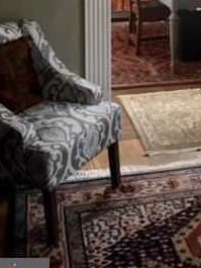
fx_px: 542
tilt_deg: -8.4
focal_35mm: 70
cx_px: 187
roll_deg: -0.8
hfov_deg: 20.5
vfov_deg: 25.6
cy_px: -31
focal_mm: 4.15
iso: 200
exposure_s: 1/17
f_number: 2.2
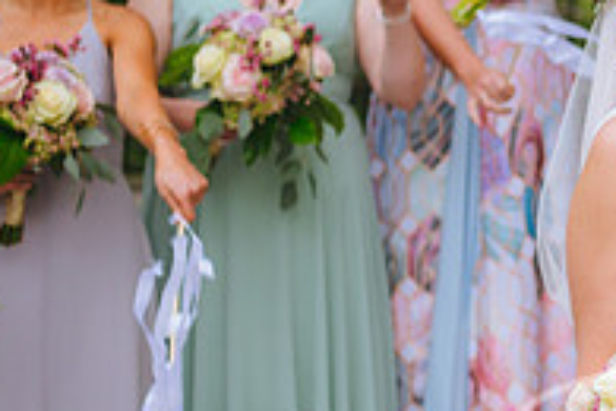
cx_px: 821
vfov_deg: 9.6
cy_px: 126
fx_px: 2447
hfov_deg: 13.8
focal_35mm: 143
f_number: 2.8
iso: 400
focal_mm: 48
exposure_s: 1/1600
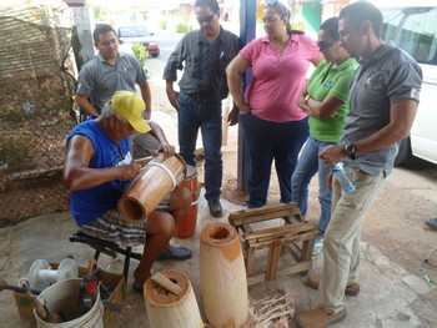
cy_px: 164
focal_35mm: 28
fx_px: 354
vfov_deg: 49.8
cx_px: 218
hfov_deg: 63.4
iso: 80
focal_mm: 5
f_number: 3.3
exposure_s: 1/50
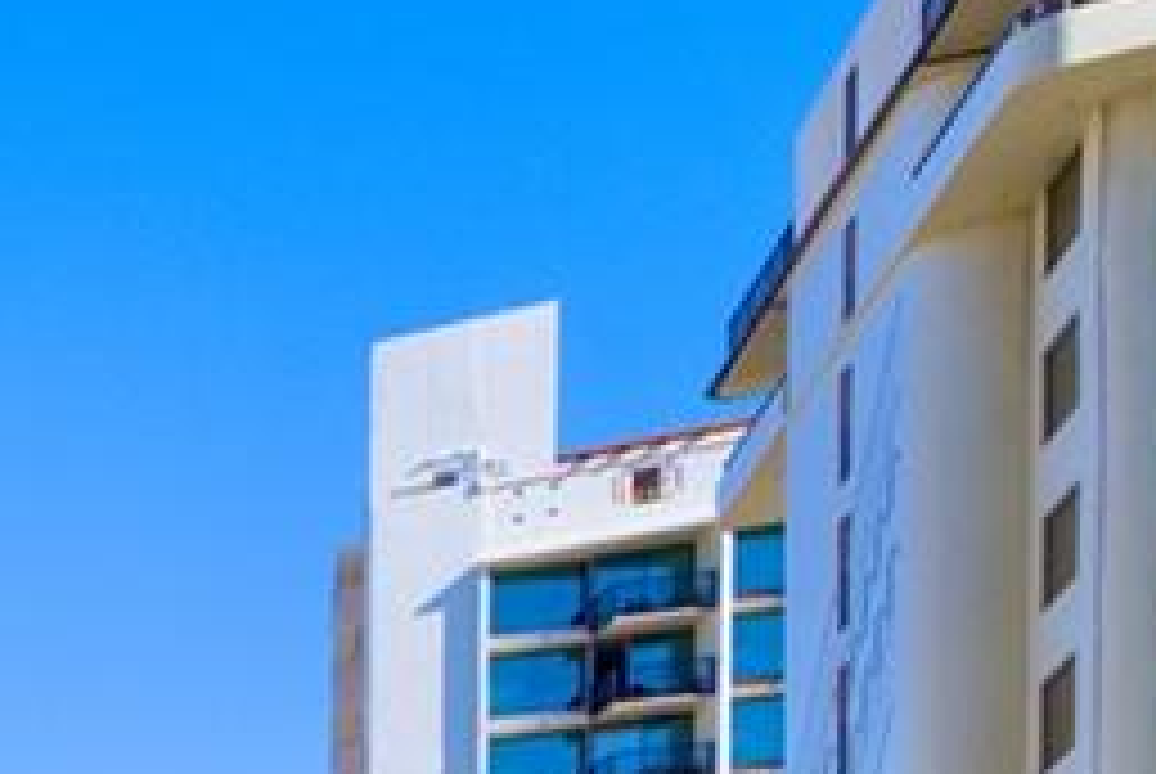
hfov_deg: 13.1
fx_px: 2797
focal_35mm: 87
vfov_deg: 12.5
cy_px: 1836
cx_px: -1948
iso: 250
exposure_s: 1/500
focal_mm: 14
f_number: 8
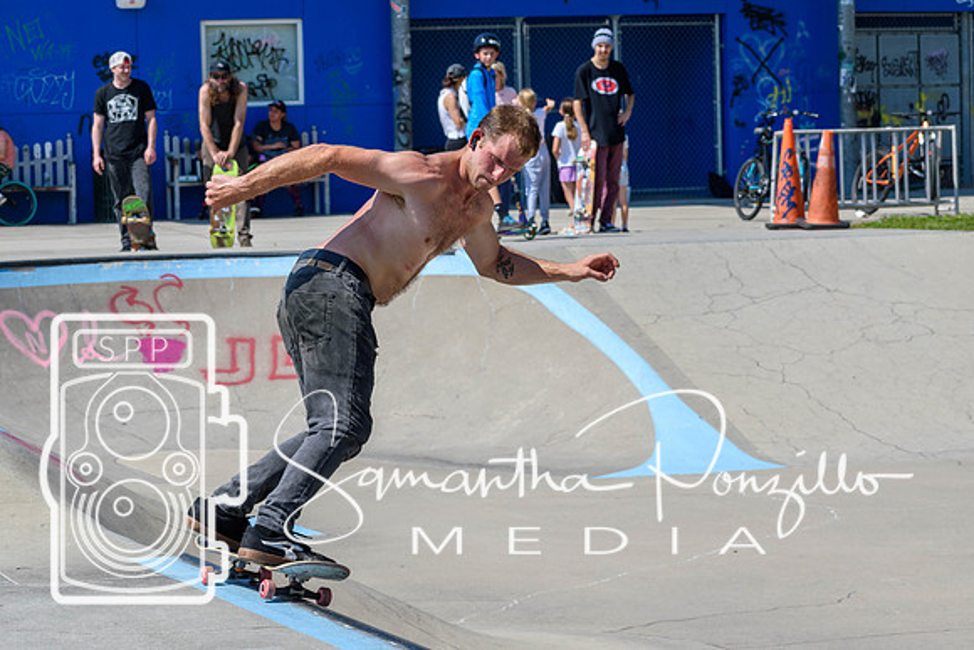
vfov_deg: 10.2
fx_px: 3653
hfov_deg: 15.2
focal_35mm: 135
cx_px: 487
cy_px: 325
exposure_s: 1/1000
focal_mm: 90
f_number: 8
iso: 200
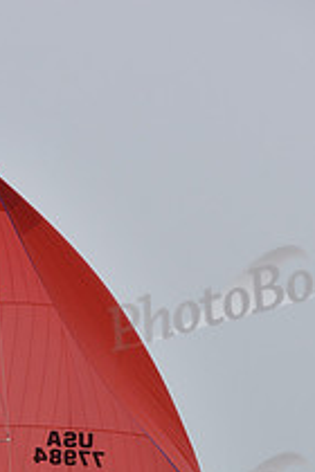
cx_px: -8
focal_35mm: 193
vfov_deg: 10.4
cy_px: 650
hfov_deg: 7.1
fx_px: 2533
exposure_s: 1/1000
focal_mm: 70
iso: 250
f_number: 6.3
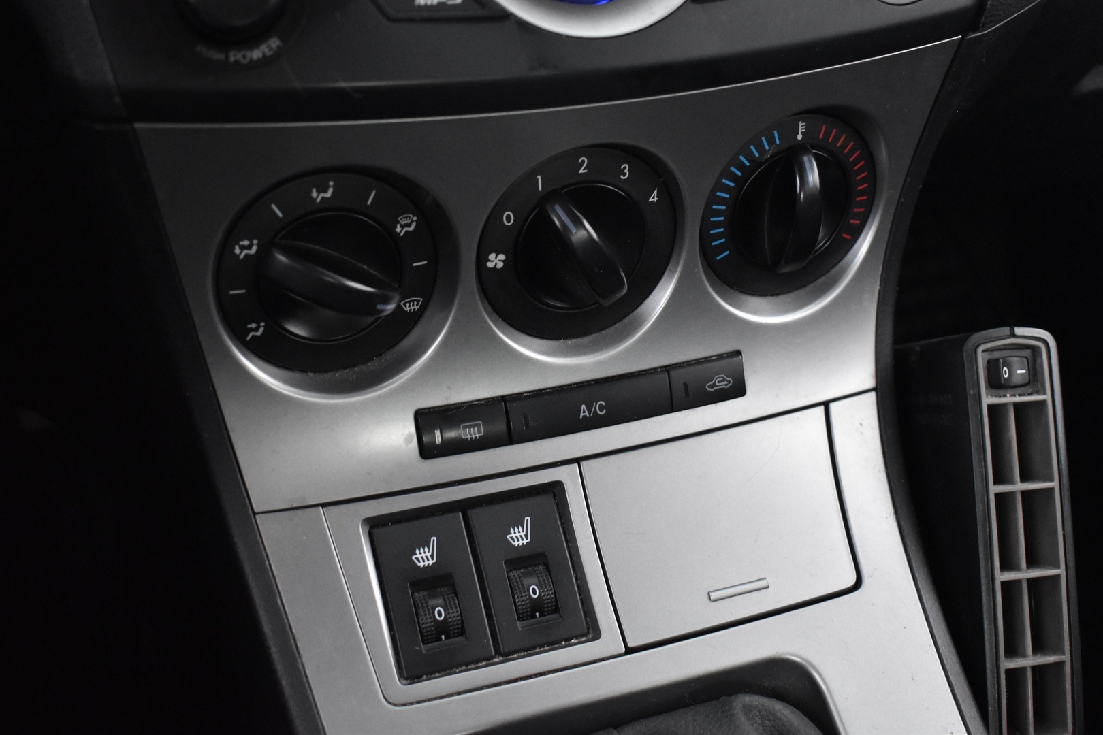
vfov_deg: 30.8
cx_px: 552
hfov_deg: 45.0
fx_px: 1333
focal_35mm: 44
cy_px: 368
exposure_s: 1/15
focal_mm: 29
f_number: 4.2
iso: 3200
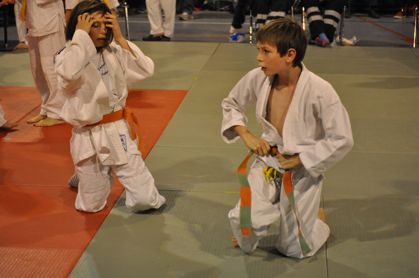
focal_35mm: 82
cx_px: 210
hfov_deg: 24.6
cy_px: 139
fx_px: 959
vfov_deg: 16.5
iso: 1600
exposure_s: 1/200
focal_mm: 55
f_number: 4.2
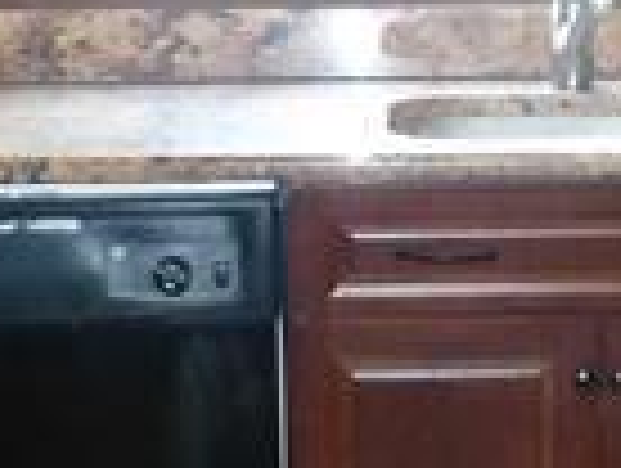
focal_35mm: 139
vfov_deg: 10.7
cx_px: 504
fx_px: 2498
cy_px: 99
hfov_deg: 14.1
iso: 800
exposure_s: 1/30
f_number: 3.3
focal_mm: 4.3
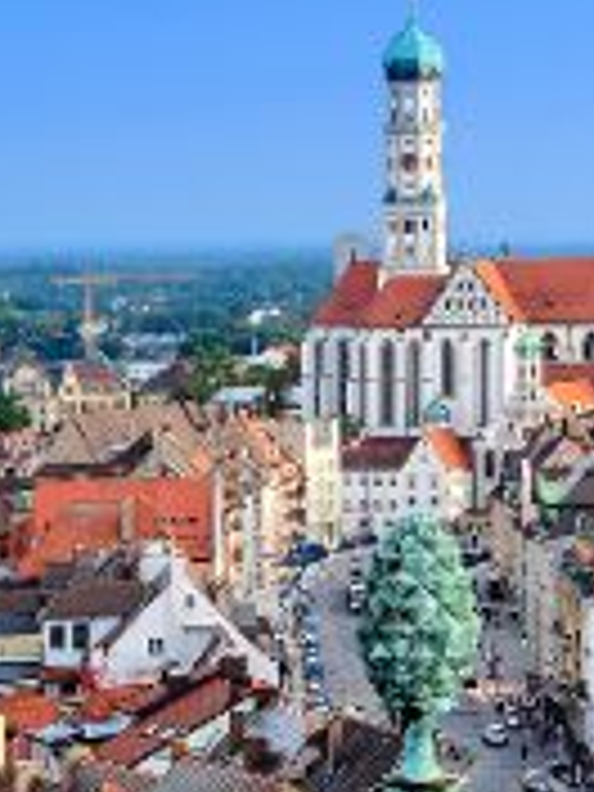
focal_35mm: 211
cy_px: 634
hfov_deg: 6.9
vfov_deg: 9.4
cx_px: 914
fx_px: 4828
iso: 200
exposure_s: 1/50
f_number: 5.6
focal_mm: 86
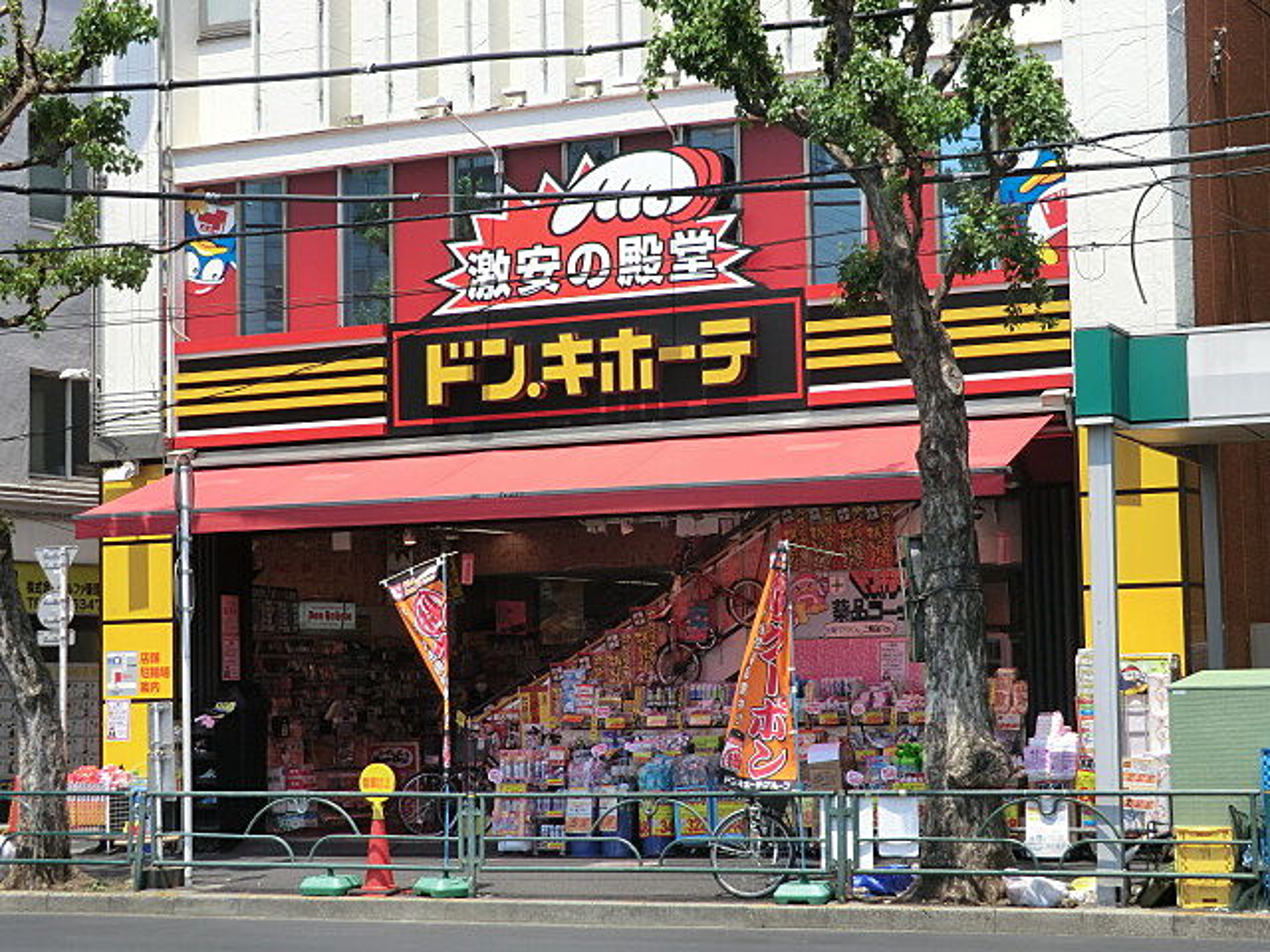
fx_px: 2385
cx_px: 635
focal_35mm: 65
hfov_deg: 29.8
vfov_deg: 22.6
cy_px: 476
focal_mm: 11.6
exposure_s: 1/400
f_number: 4.4
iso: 80
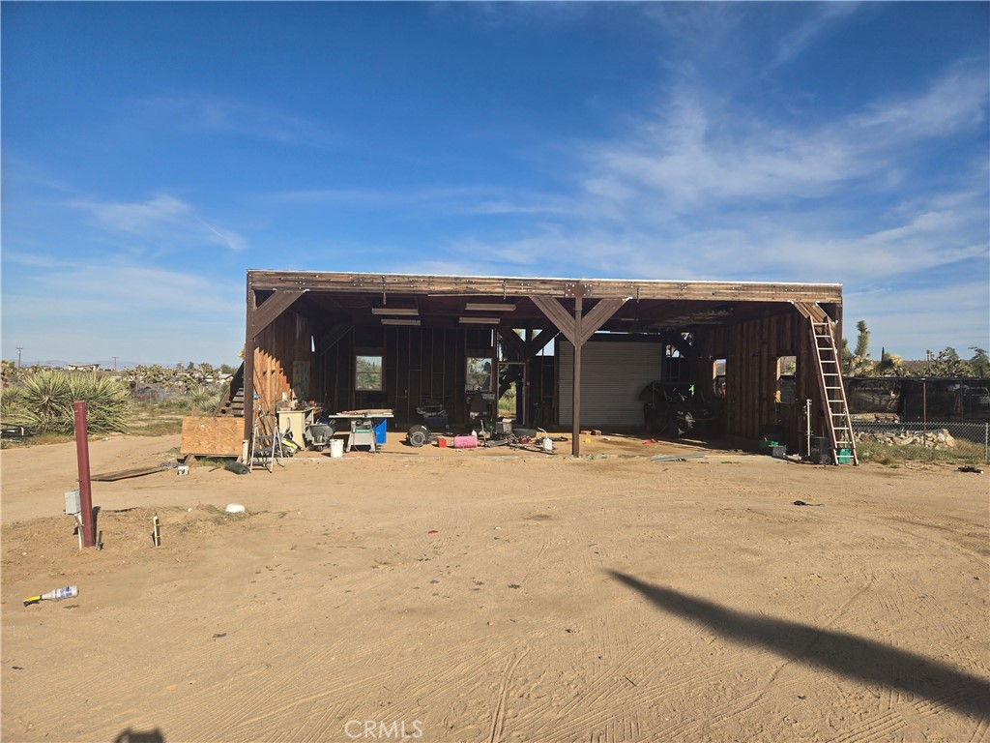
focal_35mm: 23
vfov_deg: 58.9
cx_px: 495
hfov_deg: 73.9
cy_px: 372
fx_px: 658
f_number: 1.8
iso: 25
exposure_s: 1/2531
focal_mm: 5.4
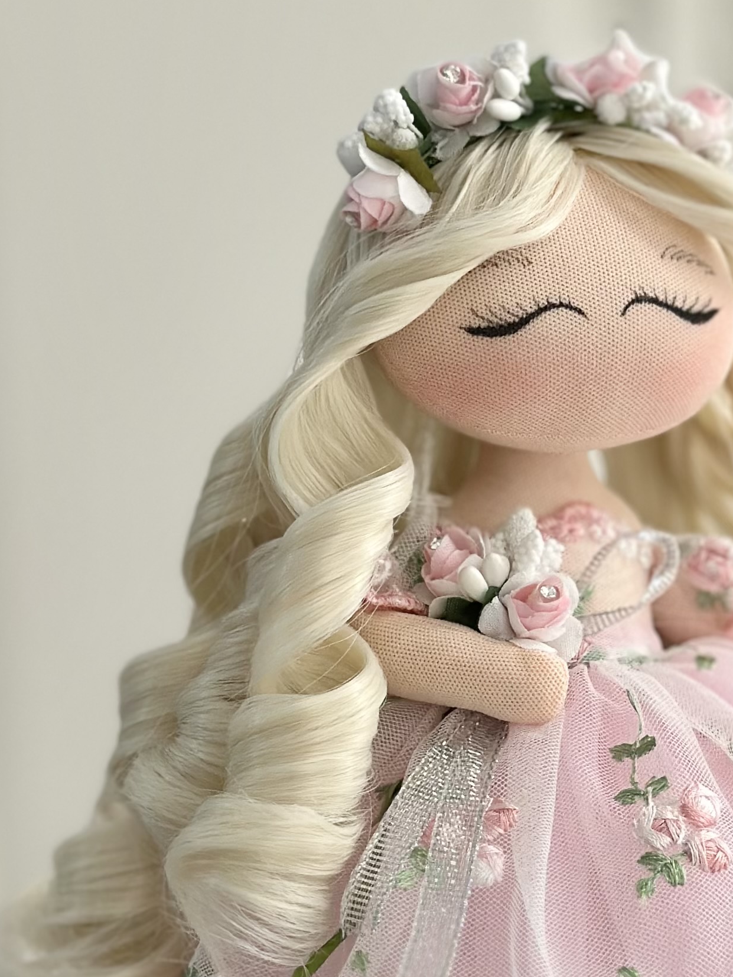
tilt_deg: -7.9
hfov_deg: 12.6
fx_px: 3302
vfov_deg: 16.8
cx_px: 583
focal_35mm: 117
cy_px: 570
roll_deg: +2.7
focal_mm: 6.86
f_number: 1.78
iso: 125
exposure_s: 1/100
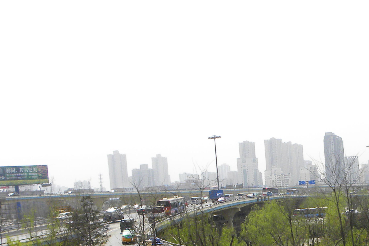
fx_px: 605
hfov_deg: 32.5
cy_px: 232
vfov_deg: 22.3
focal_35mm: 59
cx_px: 322
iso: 64
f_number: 5.6
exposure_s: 1/320
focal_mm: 4.6
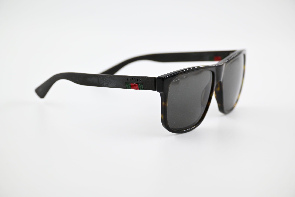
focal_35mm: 102
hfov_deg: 20.0
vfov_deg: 13.4
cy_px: 98
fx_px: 836
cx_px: 148
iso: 400
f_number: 4.8
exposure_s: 1/400
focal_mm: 68
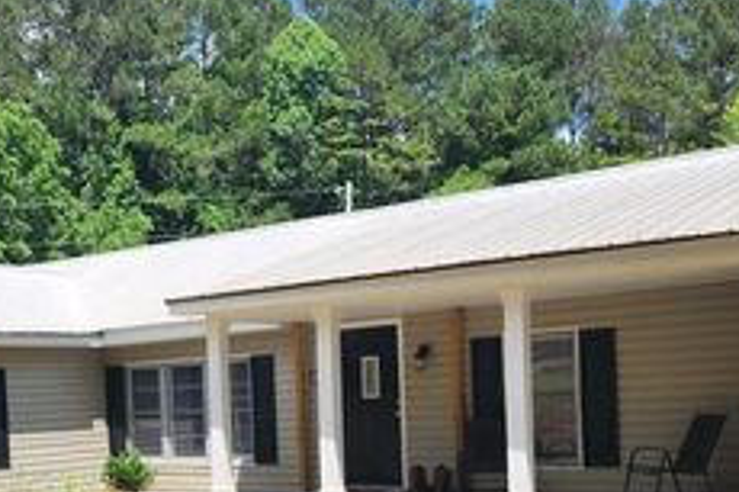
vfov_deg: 25.0
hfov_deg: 36.8
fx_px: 1067
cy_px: 458
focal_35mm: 52
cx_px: 141
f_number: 1.8
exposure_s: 1/794
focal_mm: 6.4
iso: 12
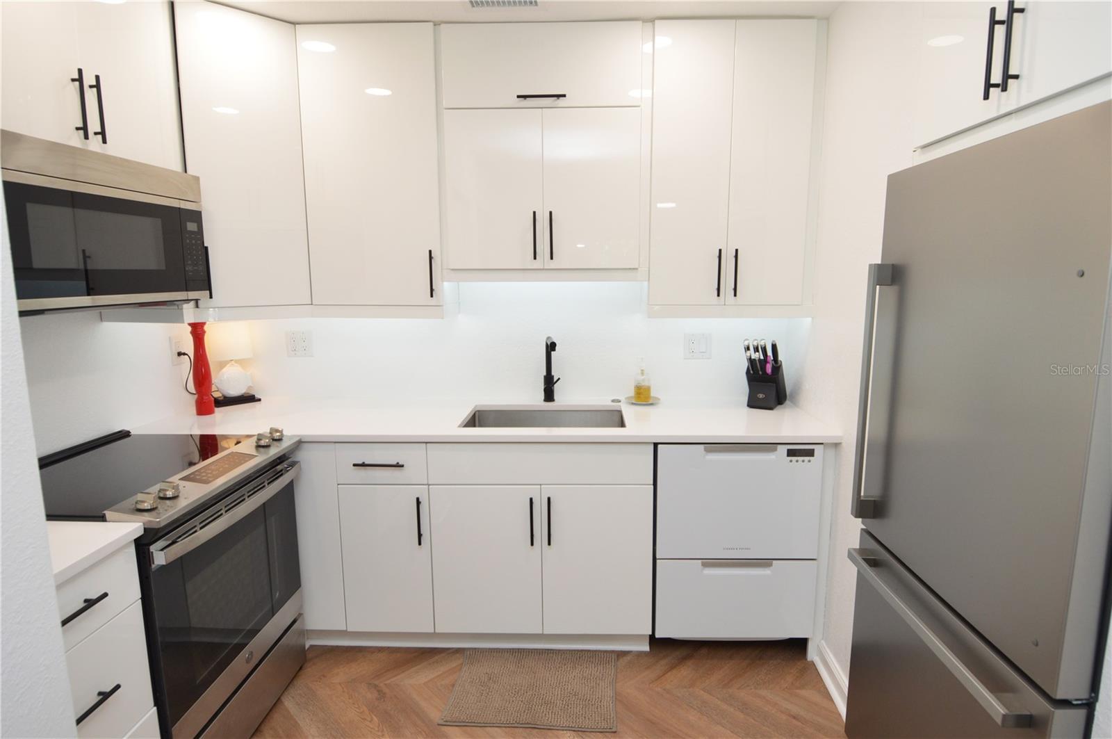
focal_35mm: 18
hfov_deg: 90.1
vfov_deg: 67.3
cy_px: 370
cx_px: 556
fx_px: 555
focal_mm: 12
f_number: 5
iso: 400
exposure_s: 1/100
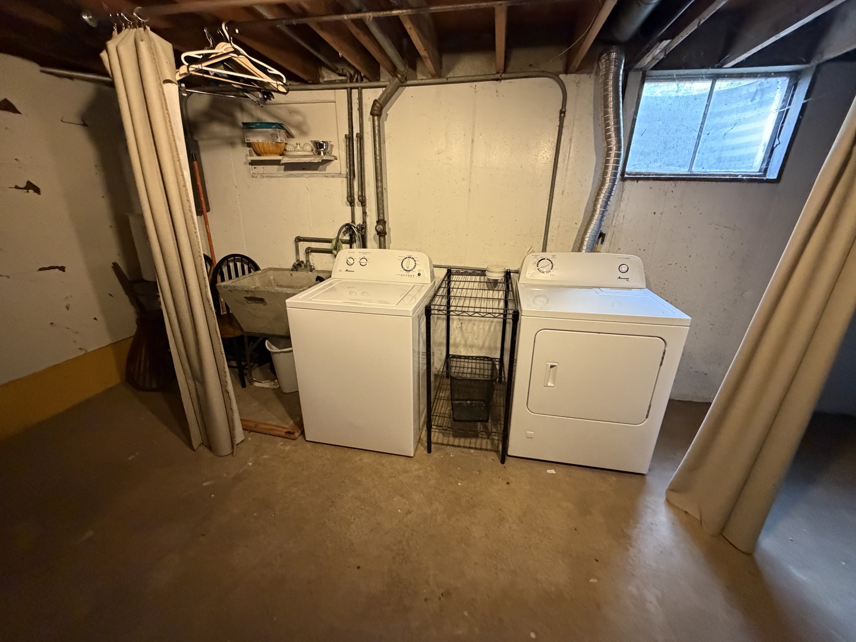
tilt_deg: -18.8
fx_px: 346
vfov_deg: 85.7
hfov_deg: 102.1
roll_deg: -0.6
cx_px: 428
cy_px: 321
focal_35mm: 14
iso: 640
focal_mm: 2.22
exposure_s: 1/60
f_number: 2.2
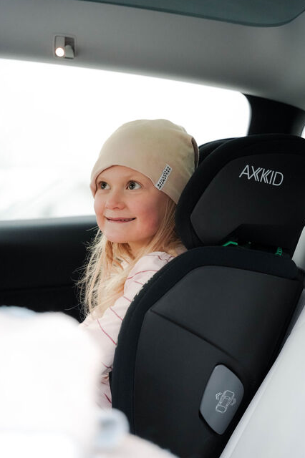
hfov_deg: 21.0
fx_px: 823
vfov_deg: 31.1
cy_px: 228
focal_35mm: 65
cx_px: 153
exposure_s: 1/250
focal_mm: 63.7
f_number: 2.8
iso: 5000
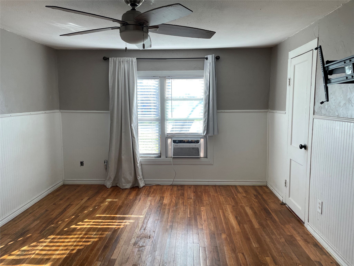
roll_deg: +0.6
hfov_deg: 67.3
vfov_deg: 53.1
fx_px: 266
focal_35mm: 26
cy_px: 133
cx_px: 177
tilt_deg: -7.5
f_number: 1.6
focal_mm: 4.2
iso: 50
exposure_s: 1/121
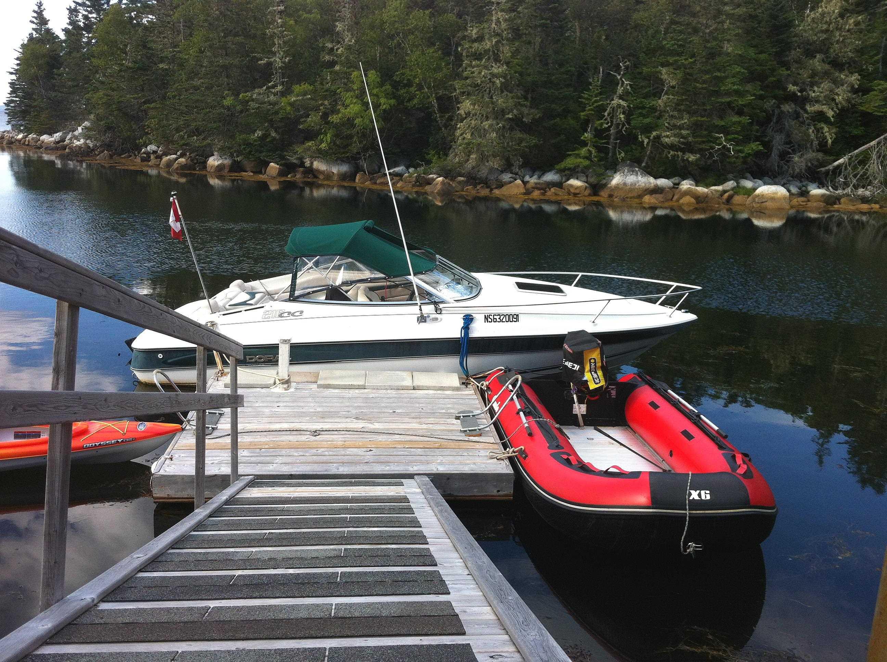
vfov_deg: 40.6
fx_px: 896
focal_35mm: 35
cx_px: 444
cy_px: 331
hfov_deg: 52.7
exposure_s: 1/372
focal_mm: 3.85
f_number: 2.8
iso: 80
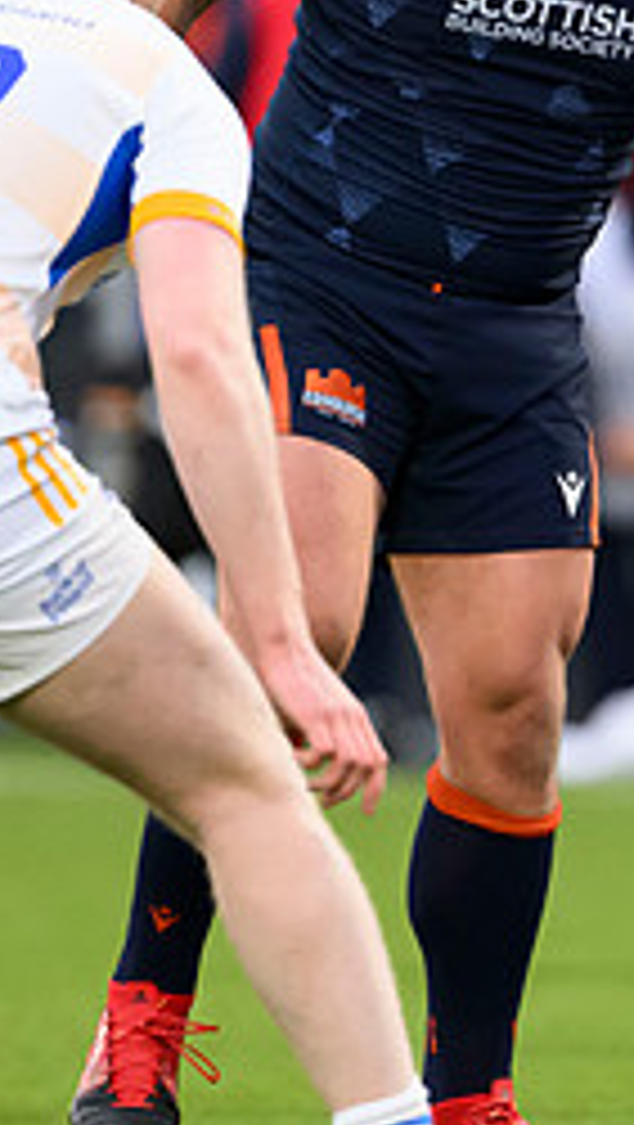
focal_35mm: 1348
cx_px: 1250
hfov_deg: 0.9
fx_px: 40206
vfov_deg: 1.6
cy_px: 533
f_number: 3.5
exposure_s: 1/1600
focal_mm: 400
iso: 4000
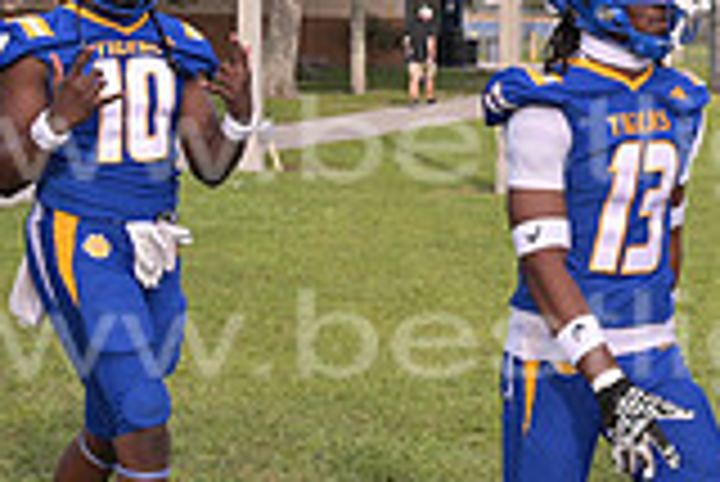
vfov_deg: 11.0
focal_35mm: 125
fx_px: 2498
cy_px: 248
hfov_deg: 15.7
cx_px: 891
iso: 125
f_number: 8
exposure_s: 1/250
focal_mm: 34.5
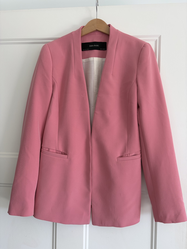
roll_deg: -0.8
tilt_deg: +0.0
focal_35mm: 26
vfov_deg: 67.3
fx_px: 187
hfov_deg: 53.1
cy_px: 124
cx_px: 94
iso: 40
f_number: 1.6
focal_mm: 5.96
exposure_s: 1/121
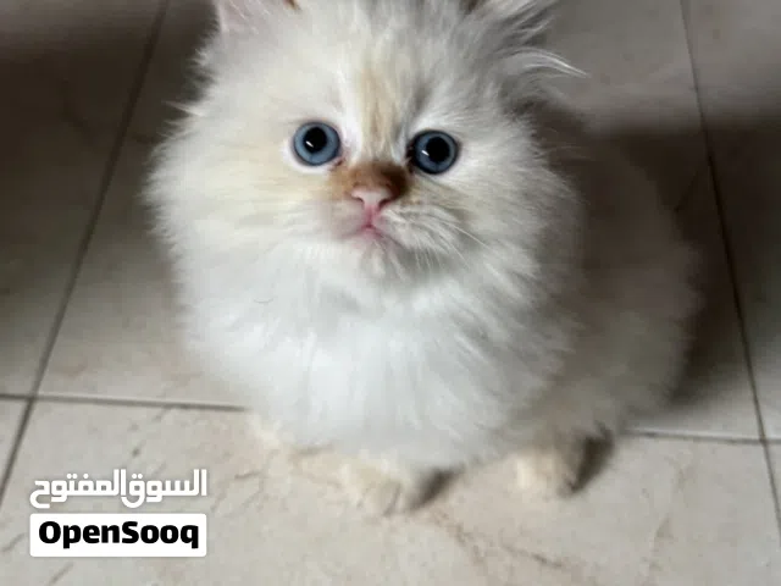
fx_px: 541
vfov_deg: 56.8
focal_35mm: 24
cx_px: 390
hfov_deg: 71.6
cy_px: 293
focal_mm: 6.76
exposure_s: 1/60
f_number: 1.78
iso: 400
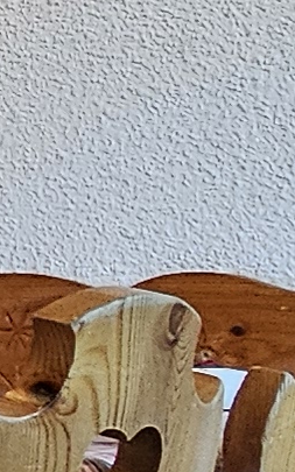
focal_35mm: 136
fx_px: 1750
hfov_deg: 6.3
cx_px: -1131
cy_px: 142
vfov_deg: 15.3
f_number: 2.2
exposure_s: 1/50
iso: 250
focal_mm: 2.2
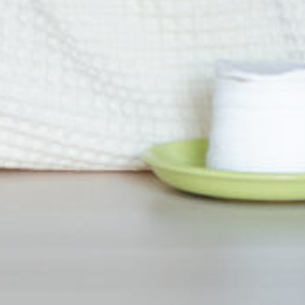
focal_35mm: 379
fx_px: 3778
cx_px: -449
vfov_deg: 4.6
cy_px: -275
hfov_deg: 4.5
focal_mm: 50
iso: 250
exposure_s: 1/30
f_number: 3.5
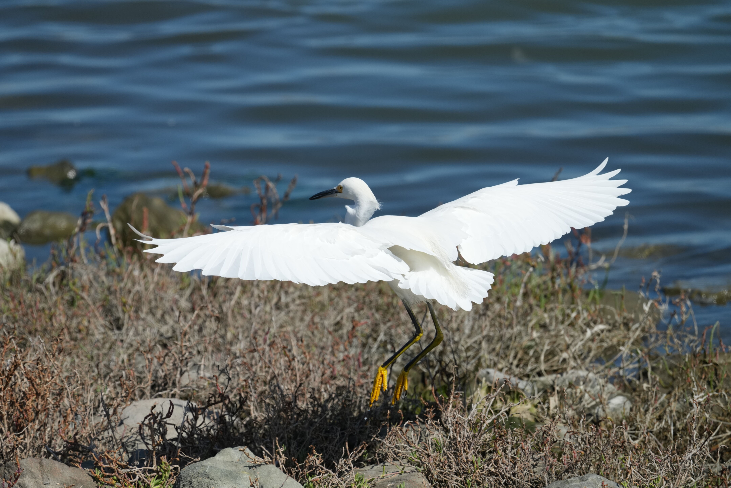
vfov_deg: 2.5
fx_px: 11370
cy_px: 244
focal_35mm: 560
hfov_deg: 3.7
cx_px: 366
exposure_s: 1/3200
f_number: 6.3
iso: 640
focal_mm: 560
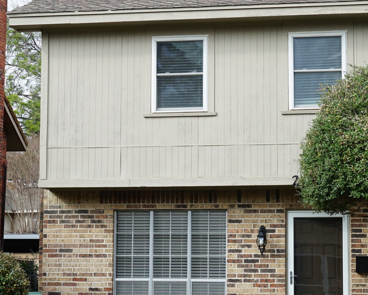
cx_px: 223
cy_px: 172
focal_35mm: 91
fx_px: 991
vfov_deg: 16.9
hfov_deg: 21.0
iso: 100
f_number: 9
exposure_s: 1/100
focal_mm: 54
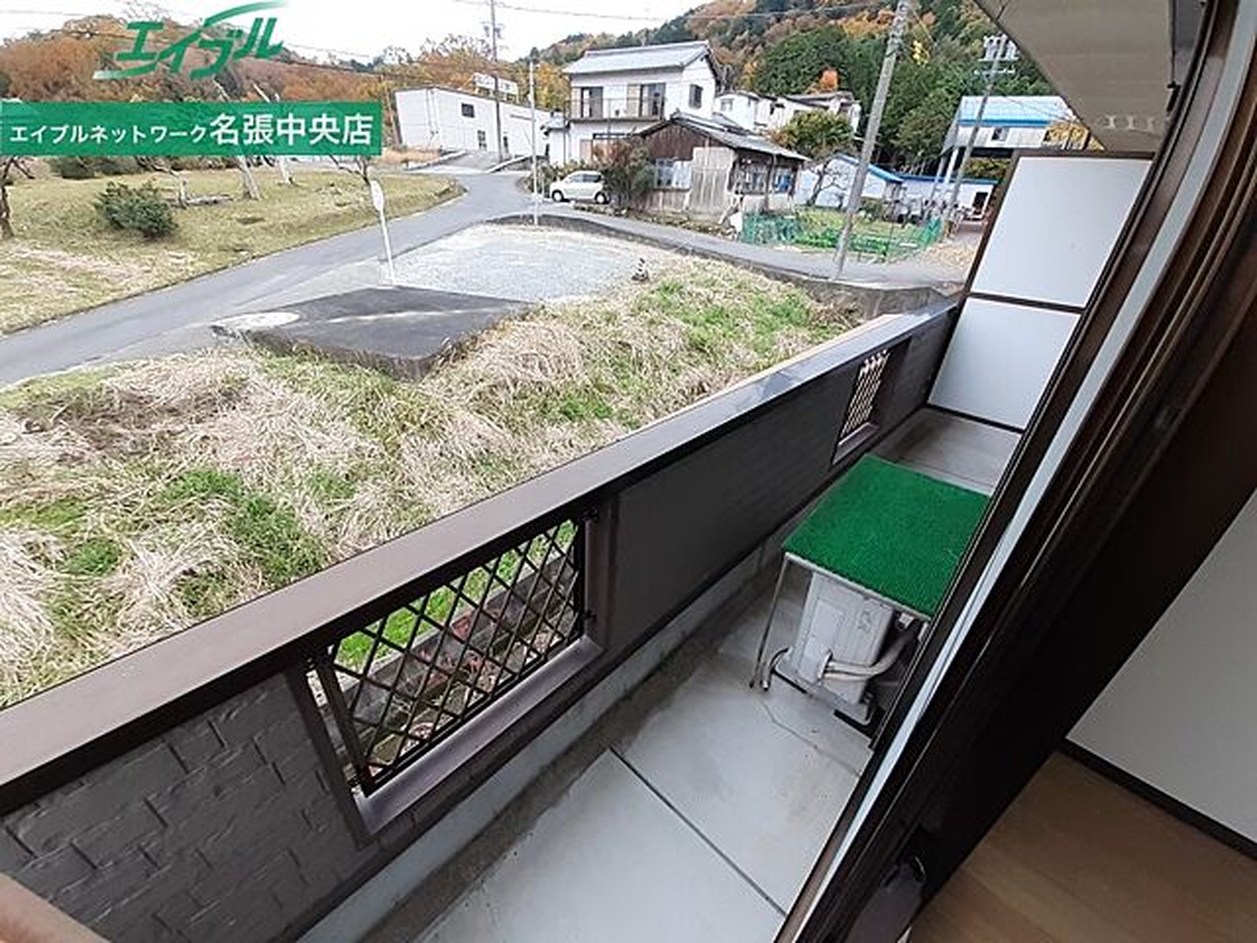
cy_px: 472
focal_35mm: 13
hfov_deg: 106.2
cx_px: 628
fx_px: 472
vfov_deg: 89.9
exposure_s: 1/100
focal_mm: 1.13
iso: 50
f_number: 2.2
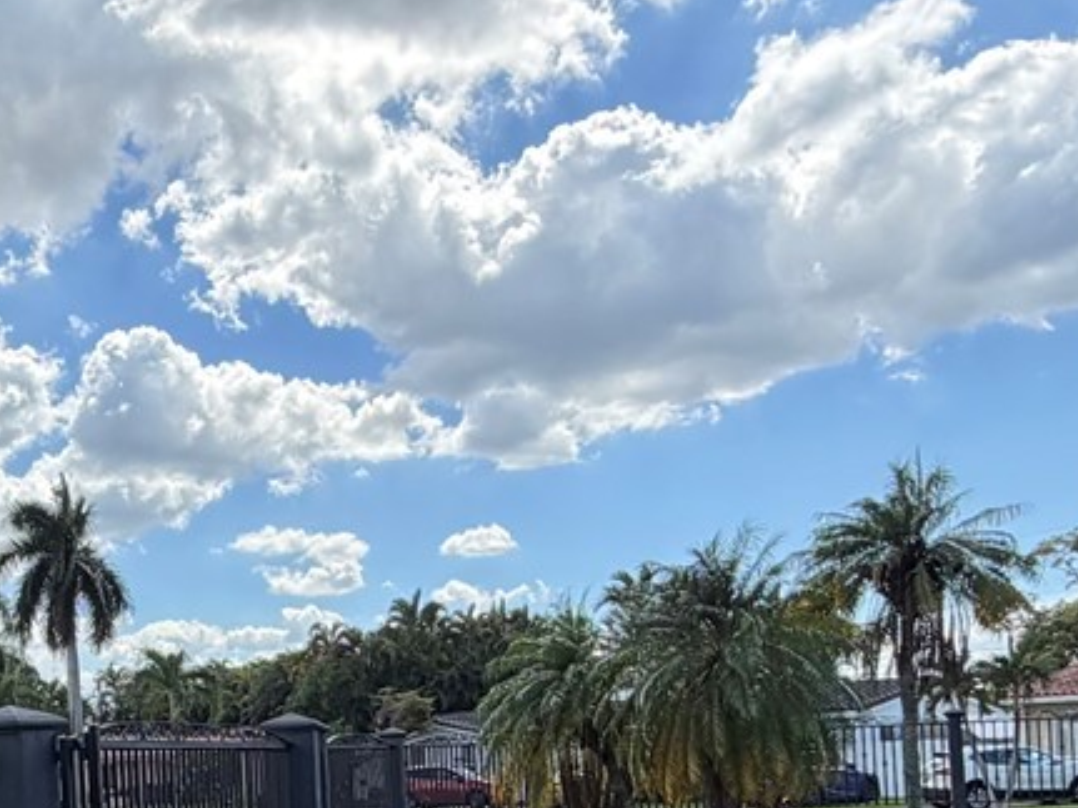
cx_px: 103
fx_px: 1619
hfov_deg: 34.7
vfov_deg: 26.8
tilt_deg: +1.0
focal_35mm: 52
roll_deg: +2.9
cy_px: 760
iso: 20
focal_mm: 2.22
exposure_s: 1/985
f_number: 2.2
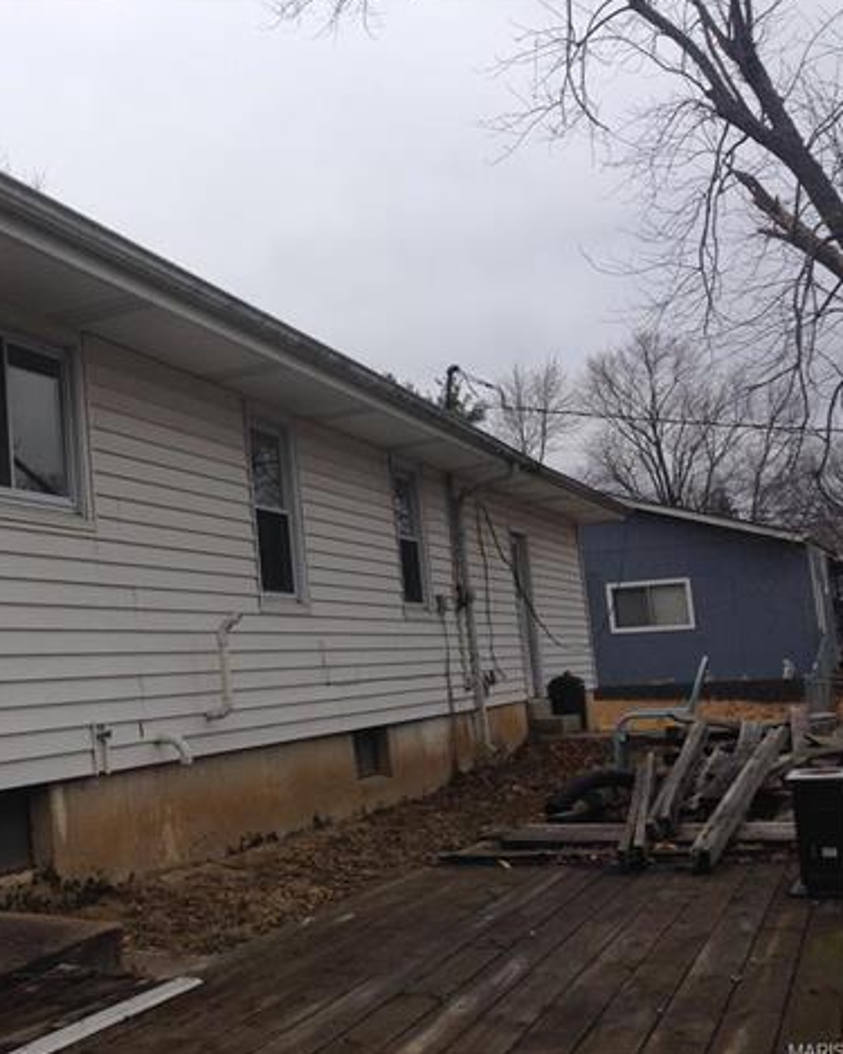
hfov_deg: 32.9
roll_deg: +0.6
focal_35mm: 44
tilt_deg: +4.5
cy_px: 526
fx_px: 1373
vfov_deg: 42.0
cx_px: 135
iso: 50
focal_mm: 4.12
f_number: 2.4
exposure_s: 1/742
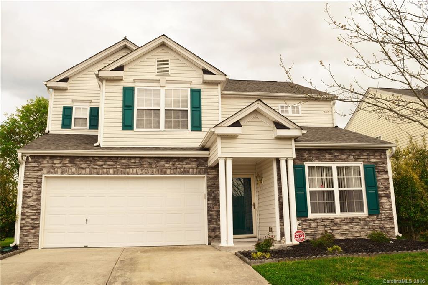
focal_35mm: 33
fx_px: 392
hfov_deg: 57.2
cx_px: 214
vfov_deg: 39.9
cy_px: 142
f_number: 9
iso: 200
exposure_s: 1/320
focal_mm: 22
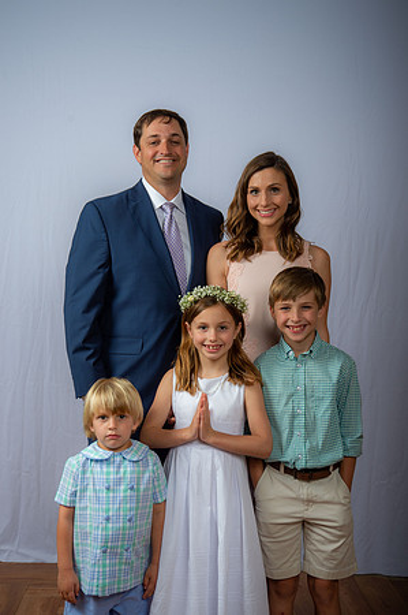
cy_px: 308
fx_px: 886
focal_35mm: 52
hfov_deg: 25.9
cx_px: 204
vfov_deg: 38.2
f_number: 6.3
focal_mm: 52
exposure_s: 1/200
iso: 250
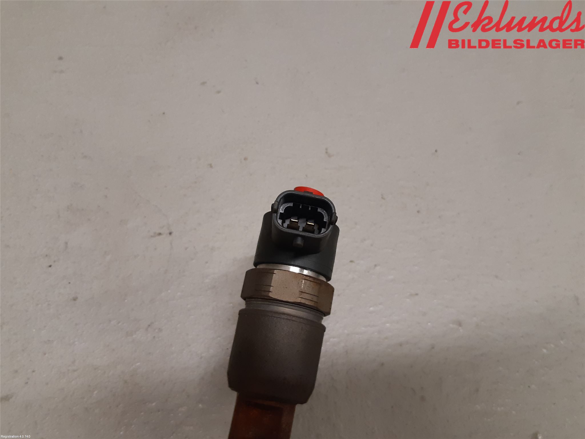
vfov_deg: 53.1
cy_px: 220
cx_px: 292
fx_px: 439
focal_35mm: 26
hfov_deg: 67.3
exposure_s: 1/50
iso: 125
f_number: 1.7
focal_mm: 3.93
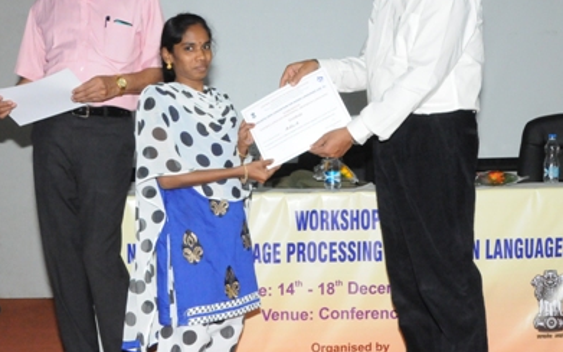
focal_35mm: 60
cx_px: 252
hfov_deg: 34.0
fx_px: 920
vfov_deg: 21.6
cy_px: 172
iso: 3200
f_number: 8
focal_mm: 24
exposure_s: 1/125
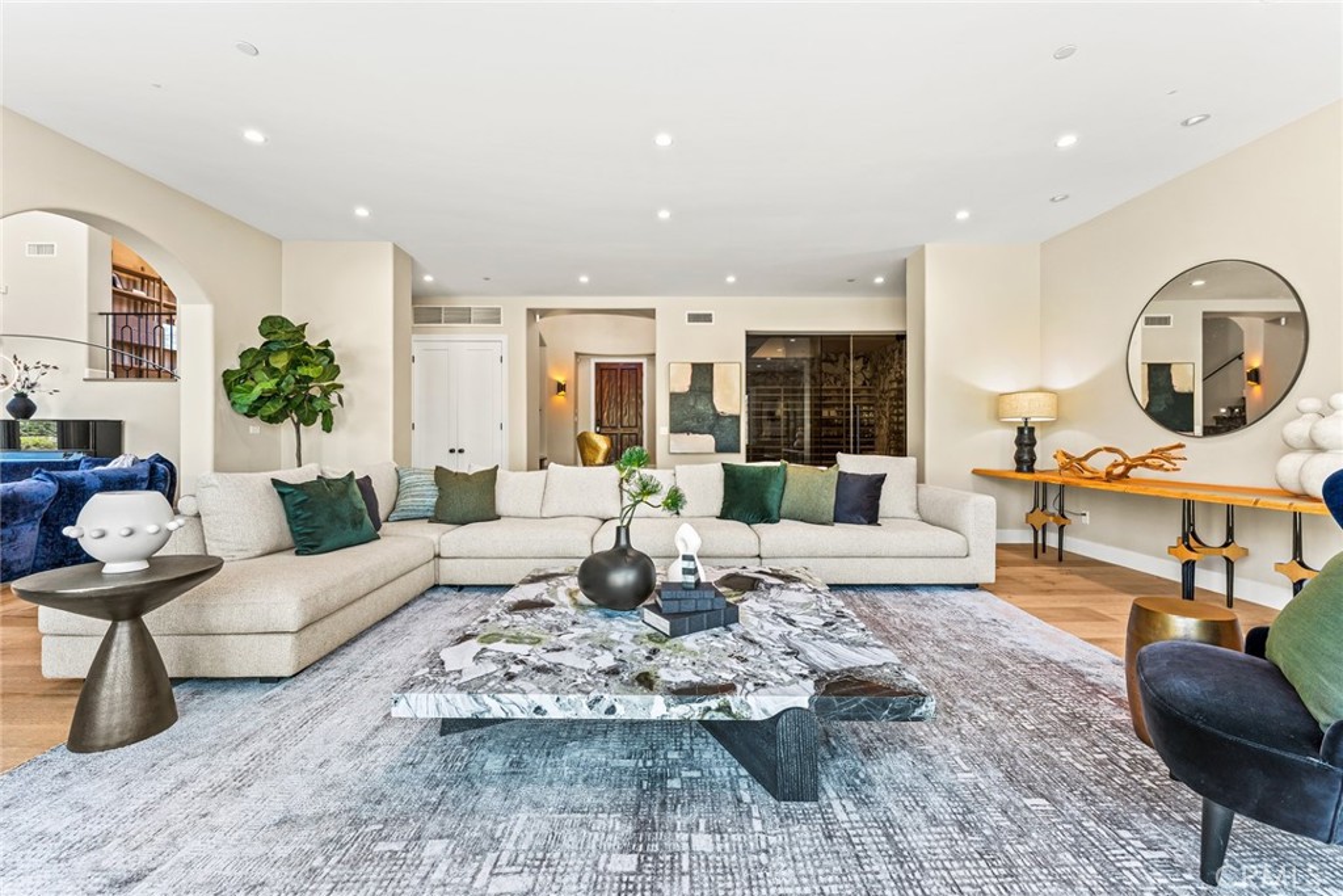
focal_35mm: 14
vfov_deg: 81.2
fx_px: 522
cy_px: 448
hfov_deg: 104.2
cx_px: 672
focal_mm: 14
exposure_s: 1/10
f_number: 6.3
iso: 250
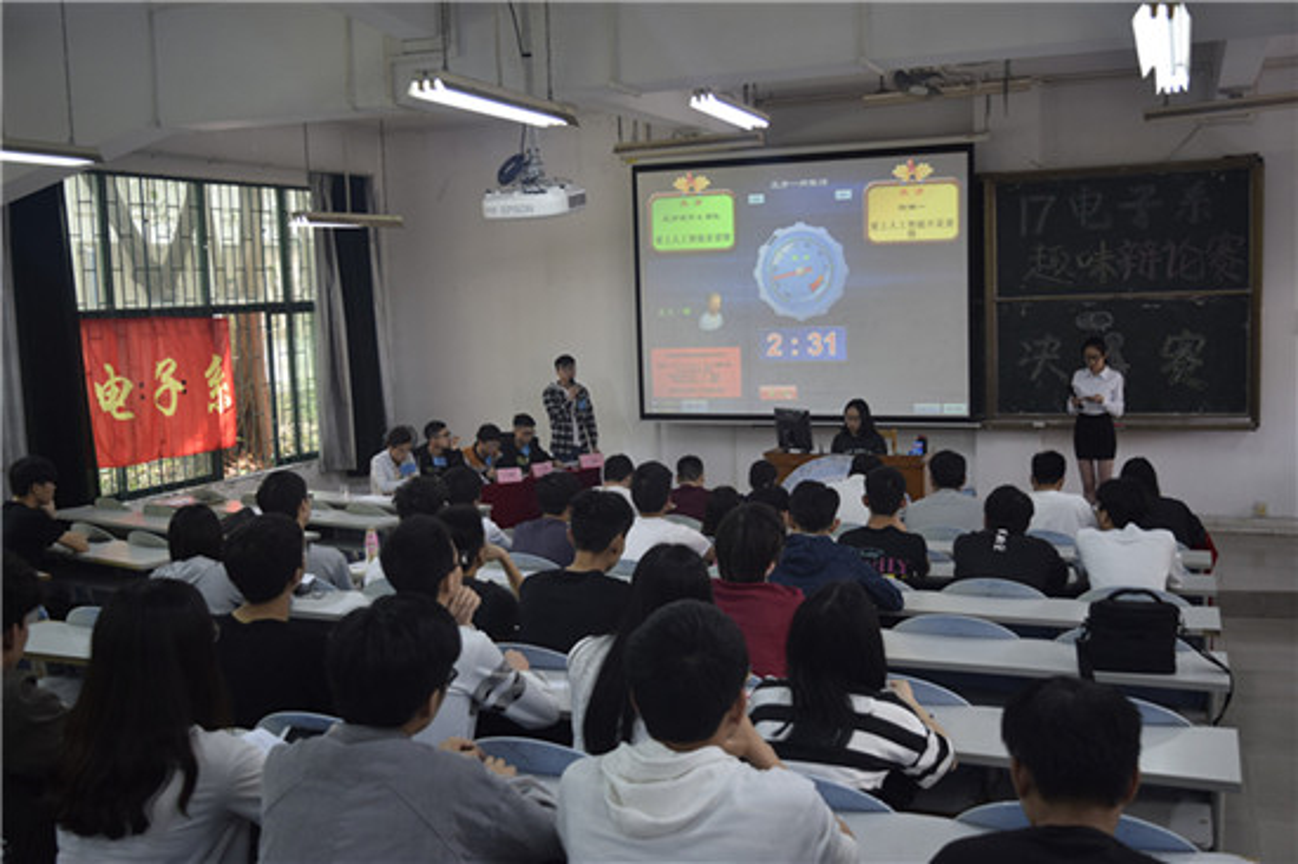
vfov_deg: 36.8
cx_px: 649
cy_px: 432
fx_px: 1297
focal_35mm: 36
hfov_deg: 53.2
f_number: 4
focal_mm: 24
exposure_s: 1/80
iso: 400
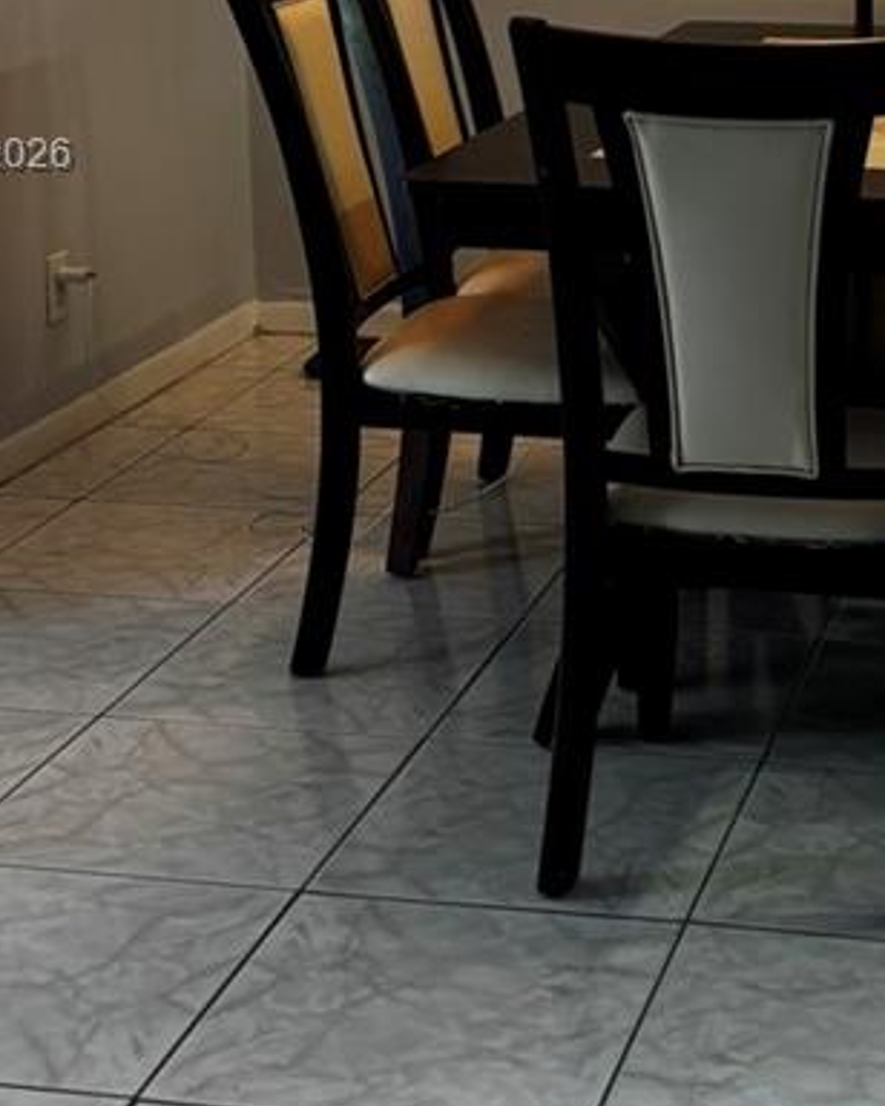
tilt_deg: -9.8
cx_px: 833
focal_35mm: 79
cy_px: 158
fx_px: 2587
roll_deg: -0.9
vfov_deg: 23.6
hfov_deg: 19.0
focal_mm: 5.96
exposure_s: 1/60
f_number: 1.6
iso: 160
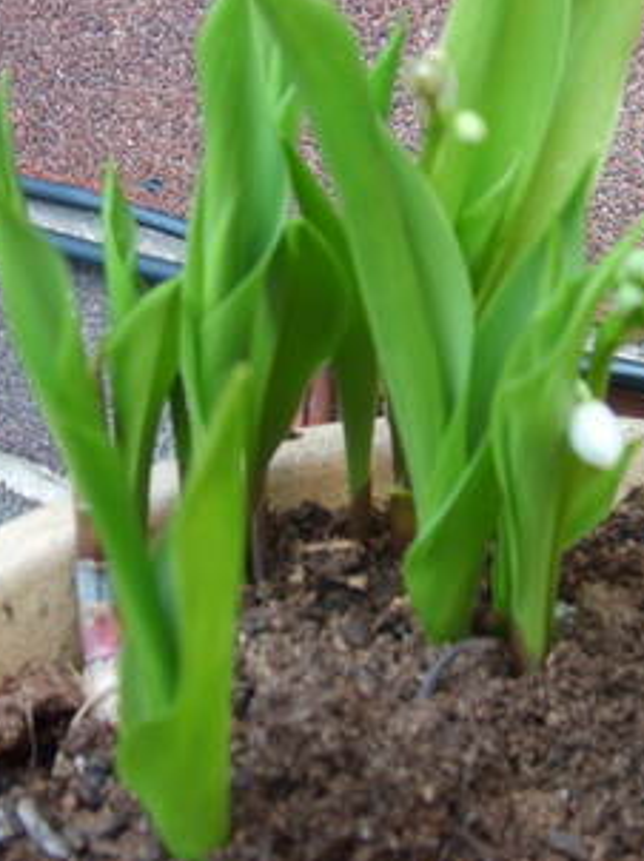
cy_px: 393
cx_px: 356
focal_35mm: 51
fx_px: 1267
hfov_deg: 28.5
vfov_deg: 37.5
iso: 66
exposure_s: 1/30
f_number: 2.8
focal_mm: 5.8
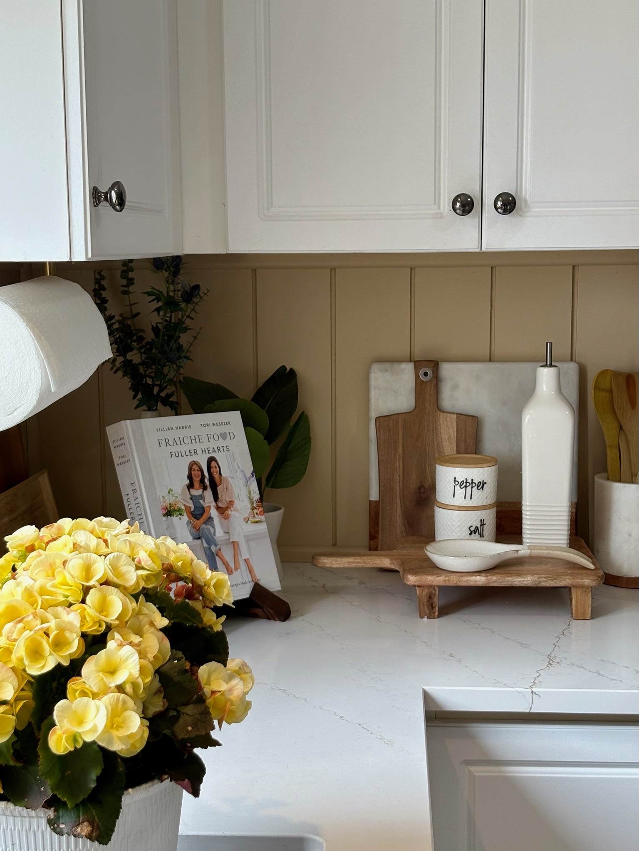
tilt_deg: -7.4
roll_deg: -1.6
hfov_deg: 28.0
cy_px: 426
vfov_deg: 36.8
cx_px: 320
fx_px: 1280
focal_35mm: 52
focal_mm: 5.96
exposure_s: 1/120
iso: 50
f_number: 1.6
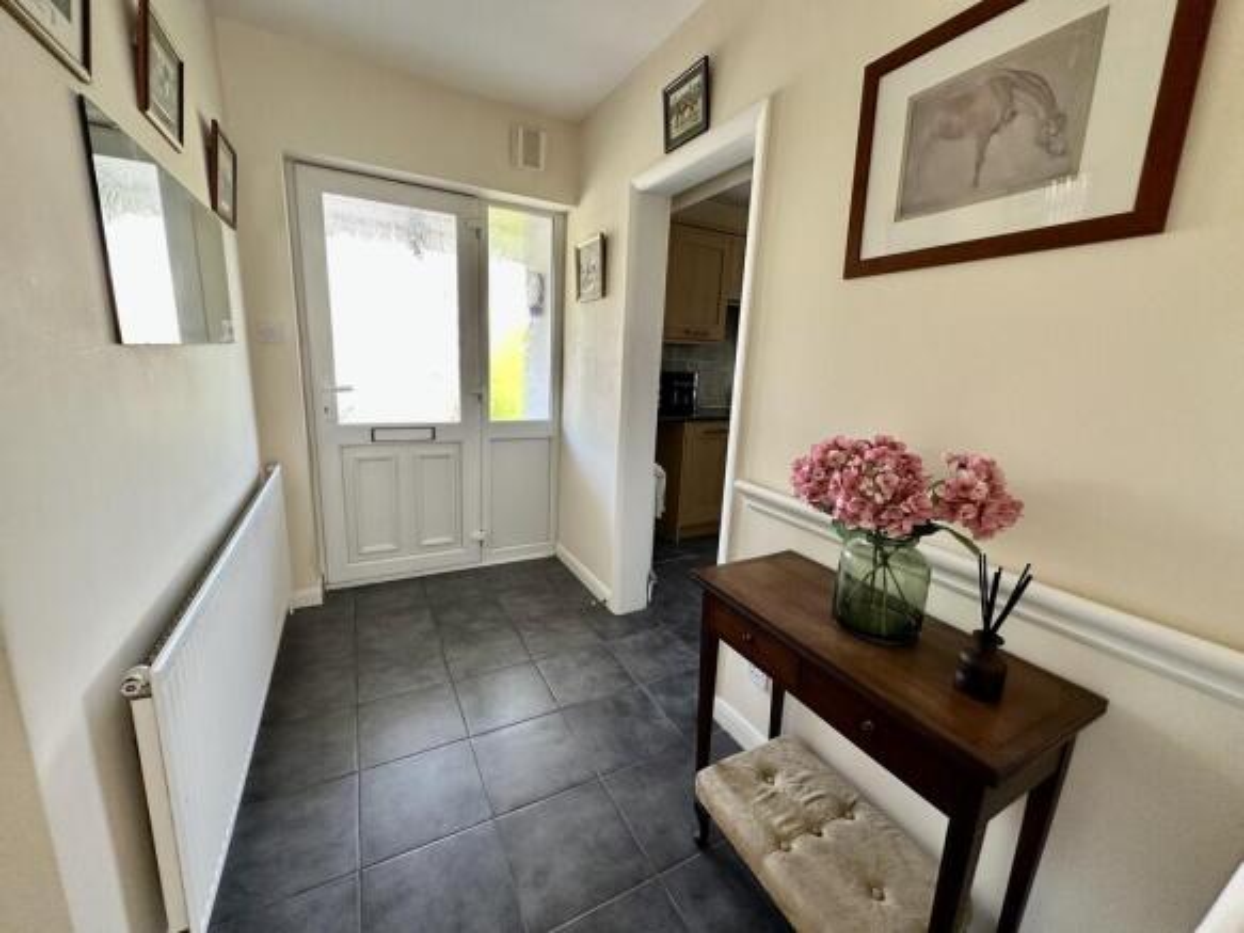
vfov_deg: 85.7
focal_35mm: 14
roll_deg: -2.9
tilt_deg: -12.7
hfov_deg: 102.1
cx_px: 622
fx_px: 503
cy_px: 466
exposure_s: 1/99
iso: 160
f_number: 2.2
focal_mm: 2.22
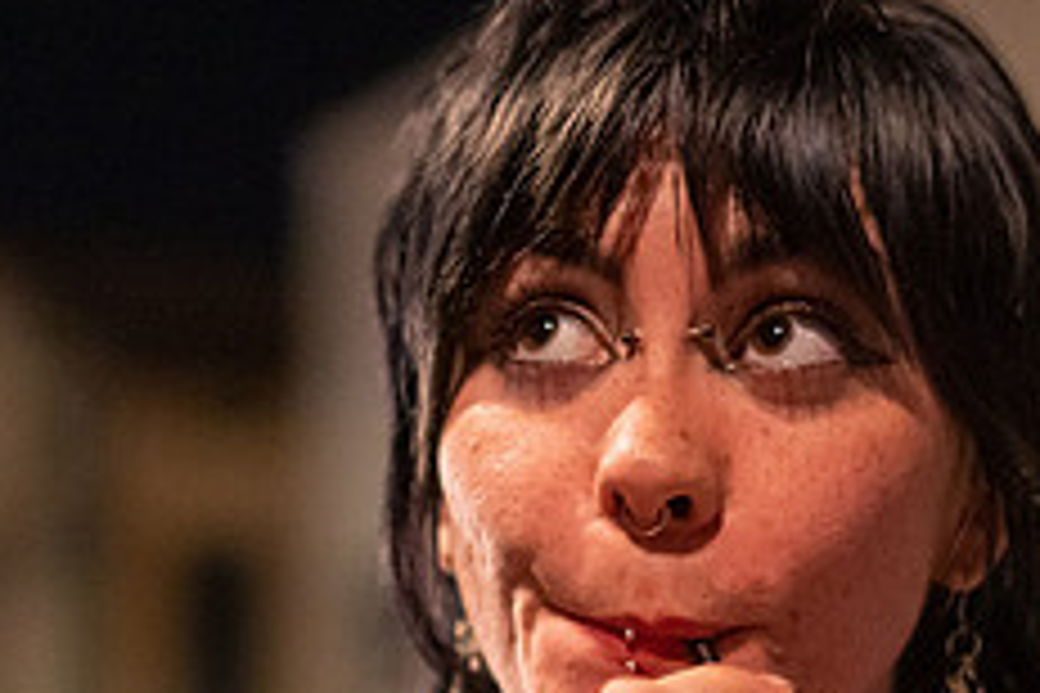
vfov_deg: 10.4
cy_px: 803
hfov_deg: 15.7
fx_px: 3755
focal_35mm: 130
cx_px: 387
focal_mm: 50
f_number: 1.8
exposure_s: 1/200
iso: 3200
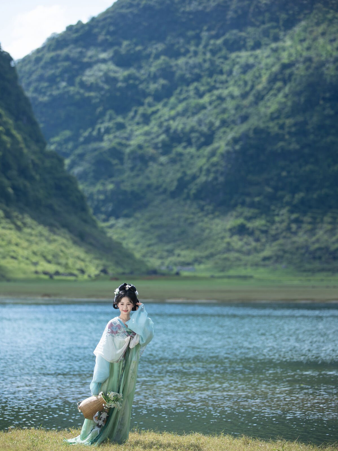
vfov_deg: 17.3
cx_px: 169
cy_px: 225
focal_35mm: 114
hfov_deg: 13.0
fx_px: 1484
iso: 100
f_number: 2.8
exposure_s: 1/1000
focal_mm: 105
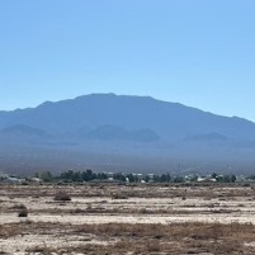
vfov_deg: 18.9
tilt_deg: -7.1
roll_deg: +0.2
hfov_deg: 19.7
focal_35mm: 88
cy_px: 280
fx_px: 733
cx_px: 155
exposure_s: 1/9434
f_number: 1.5
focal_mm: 5.7
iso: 50
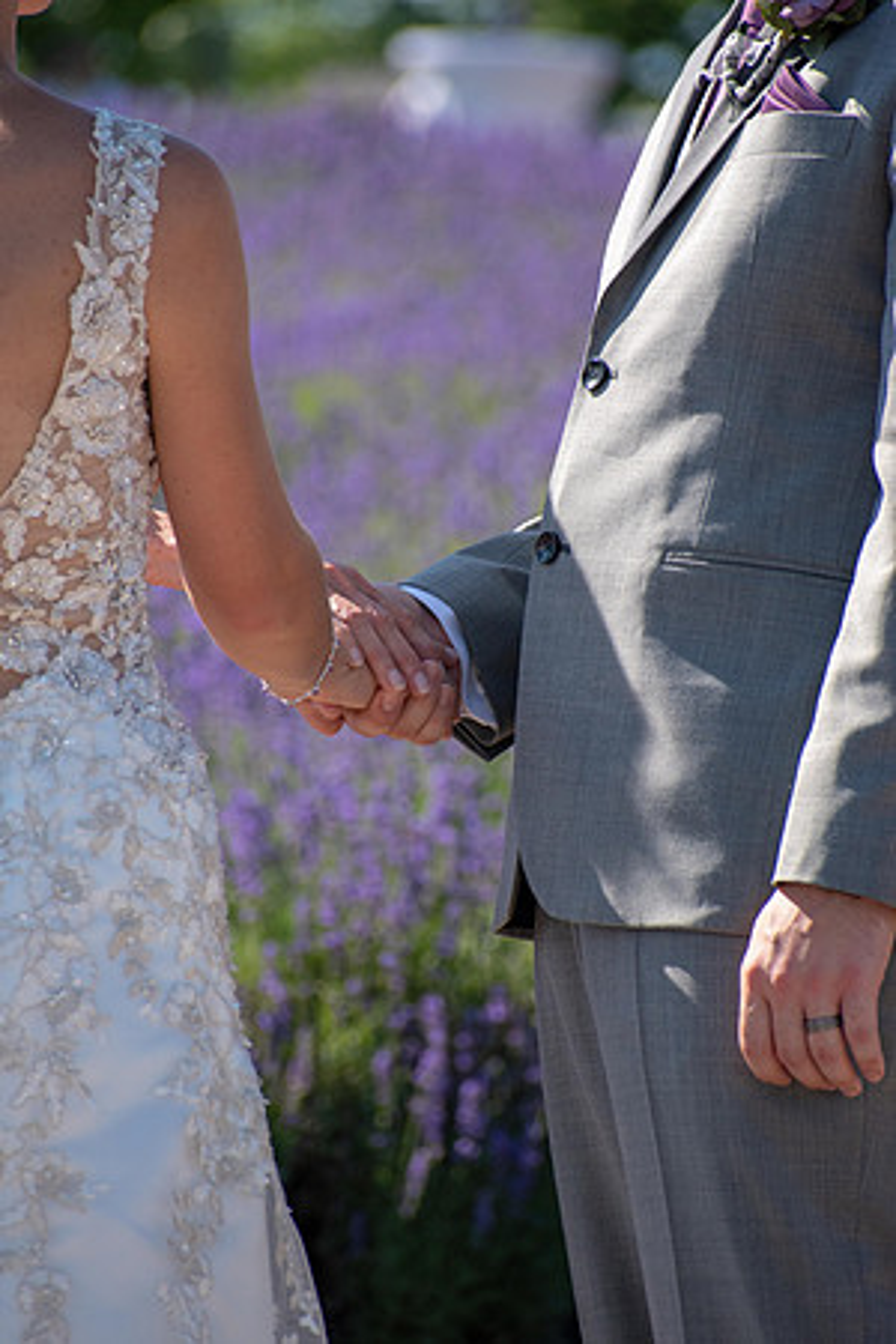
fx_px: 16799
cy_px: 672
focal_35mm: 450
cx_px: 448
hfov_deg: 3.1
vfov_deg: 4.6
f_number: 6.3
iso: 400
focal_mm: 300
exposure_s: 1/1000
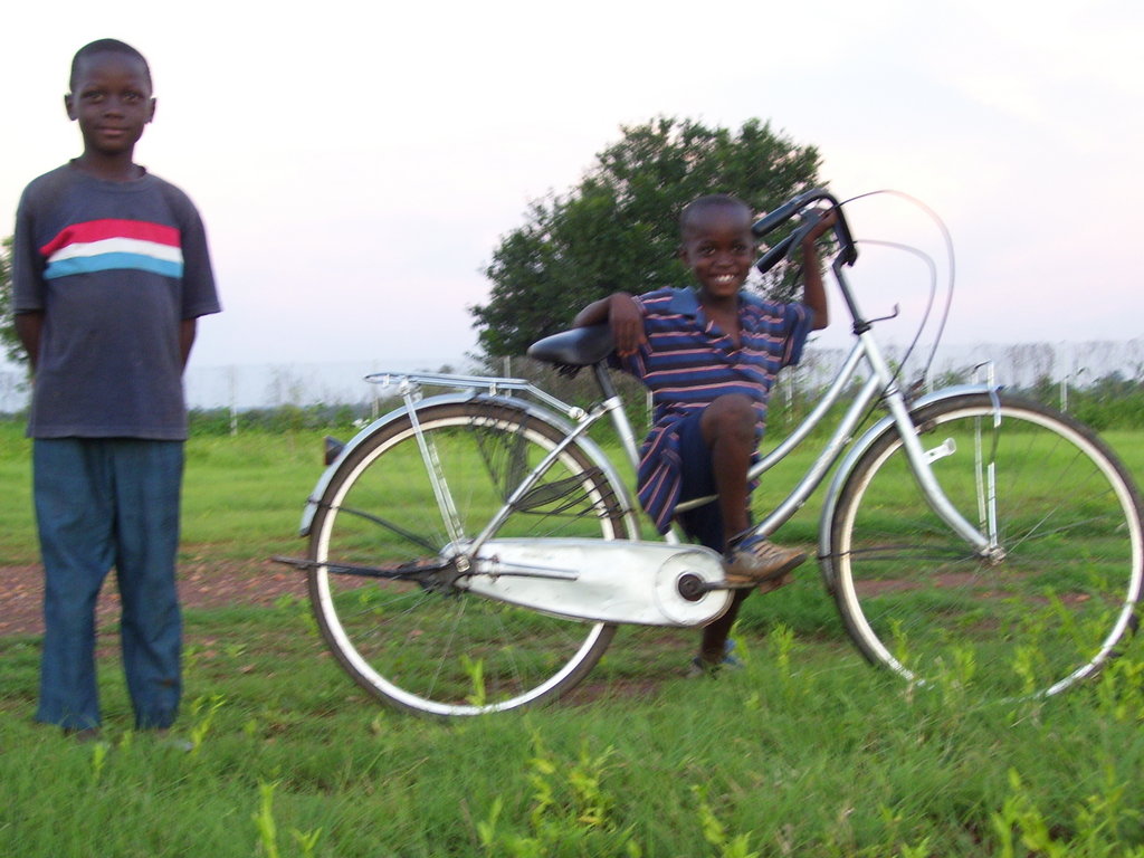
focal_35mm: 57
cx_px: 572
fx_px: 1884
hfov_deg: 33.8
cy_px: 429
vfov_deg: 25.7
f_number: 3.4
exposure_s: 1/20
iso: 160
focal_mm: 9.4
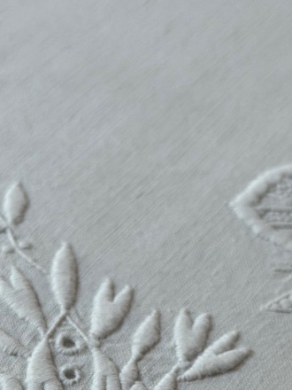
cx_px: 122
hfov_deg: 11.3
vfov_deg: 14.7
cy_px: 440
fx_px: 1473
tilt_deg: -48.6
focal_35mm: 131
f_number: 1.78
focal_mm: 6.76
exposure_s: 1/121
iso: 64
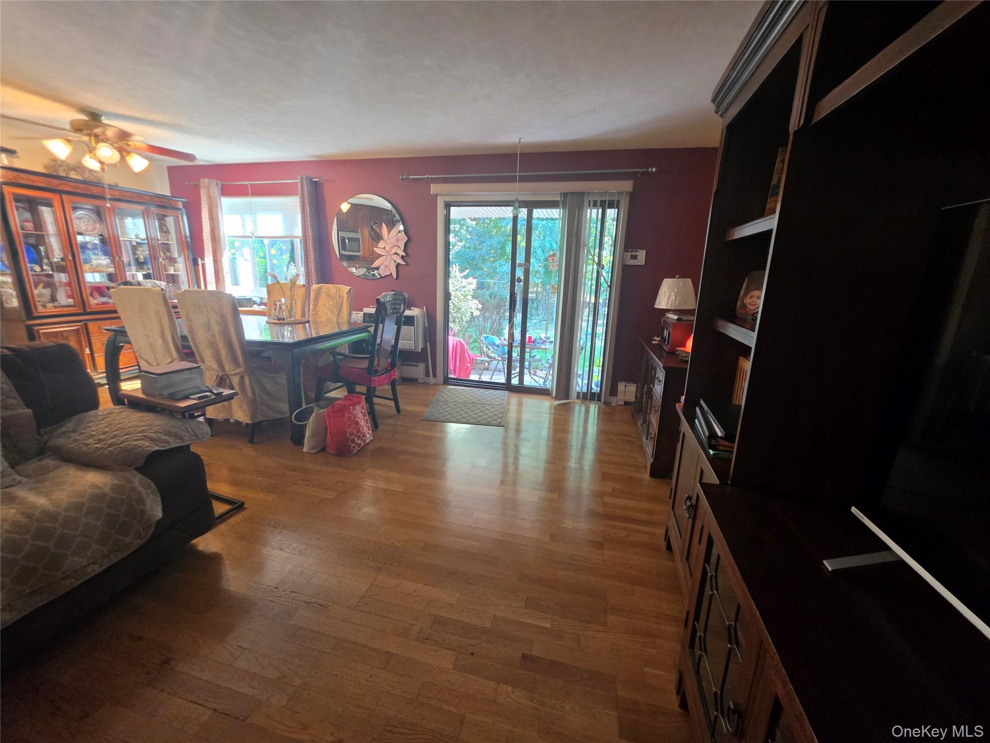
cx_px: 495
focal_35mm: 13
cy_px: 372
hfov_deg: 106.2
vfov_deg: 89.9
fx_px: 372
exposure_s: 1/60
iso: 400
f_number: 1.9
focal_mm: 2.2
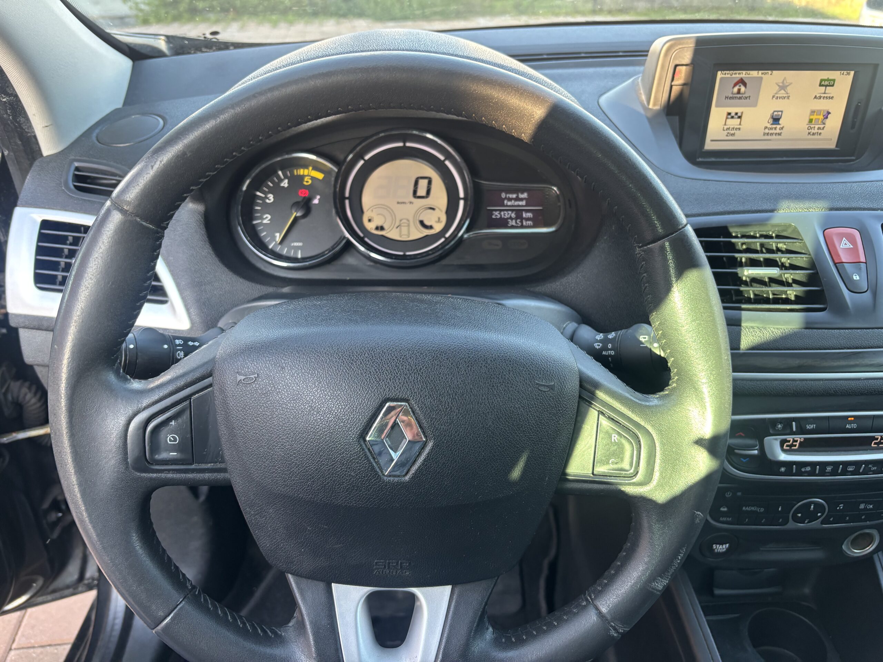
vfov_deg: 53.1
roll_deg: +0.8
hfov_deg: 67.3
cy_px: 331
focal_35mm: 26
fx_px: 663
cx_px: 442
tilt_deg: -31.8
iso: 125
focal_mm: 5.96
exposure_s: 1/115
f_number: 1.6
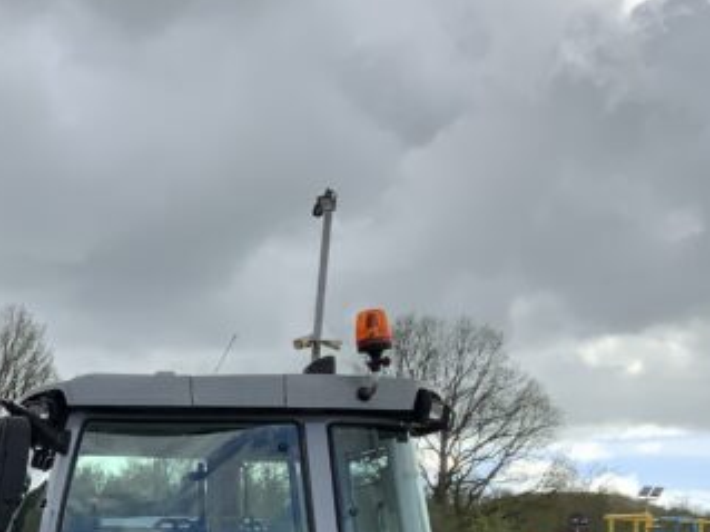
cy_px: 623
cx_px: -85
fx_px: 1907
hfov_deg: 20.1
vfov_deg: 15.4
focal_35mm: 93
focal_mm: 3
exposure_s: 1/1279
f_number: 1.8
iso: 16
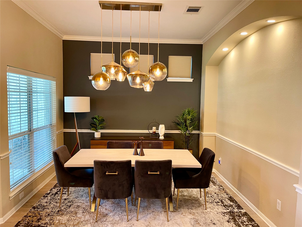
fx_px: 227
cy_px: 114
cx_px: 151
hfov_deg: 67.3
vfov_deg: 53.1
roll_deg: -1.1
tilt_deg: -4.5
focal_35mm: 26
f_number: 1.6
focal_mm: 5.1
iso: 250
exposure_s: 1/60
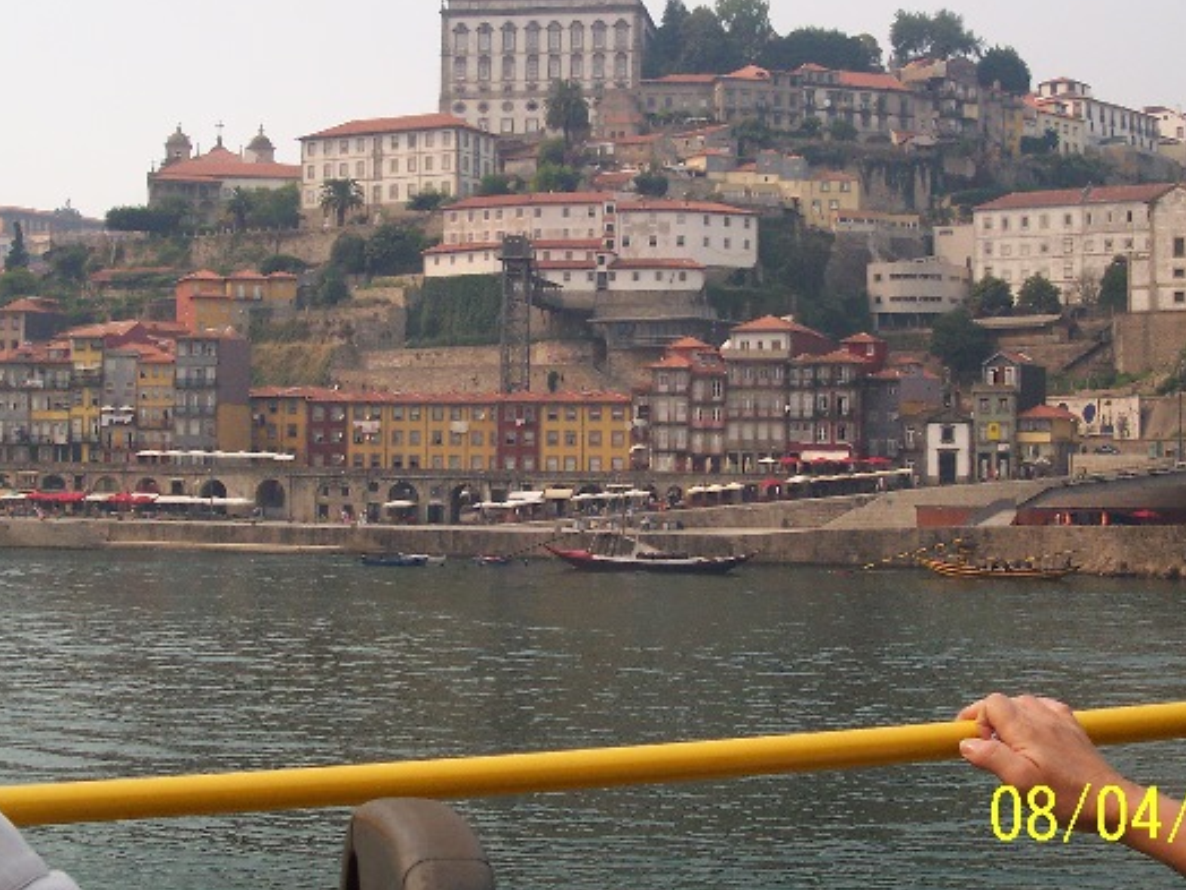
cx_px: 525
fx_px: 1987
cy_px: 303
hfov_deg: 33.2
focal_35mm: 58
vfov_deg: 25.1
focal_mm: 8
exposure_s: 1/350
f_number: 4.8
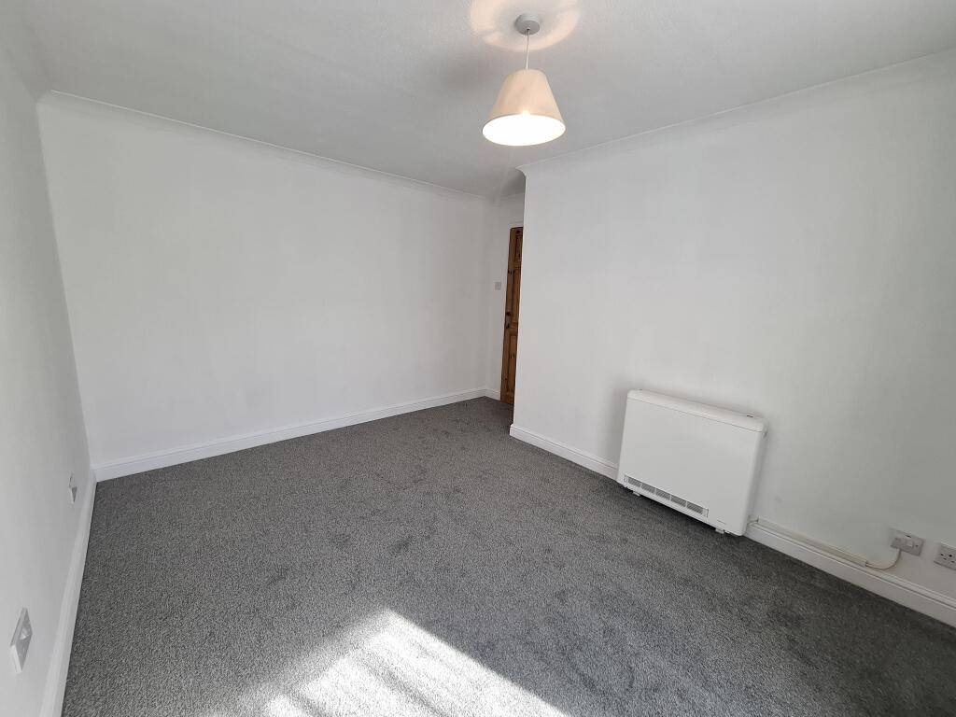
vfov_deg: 89.9
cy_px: 358
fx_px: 359
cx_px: 478
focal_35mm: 13
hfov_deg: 106.2
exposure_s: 1/100
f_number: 2.2
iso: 40
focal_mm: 1.74
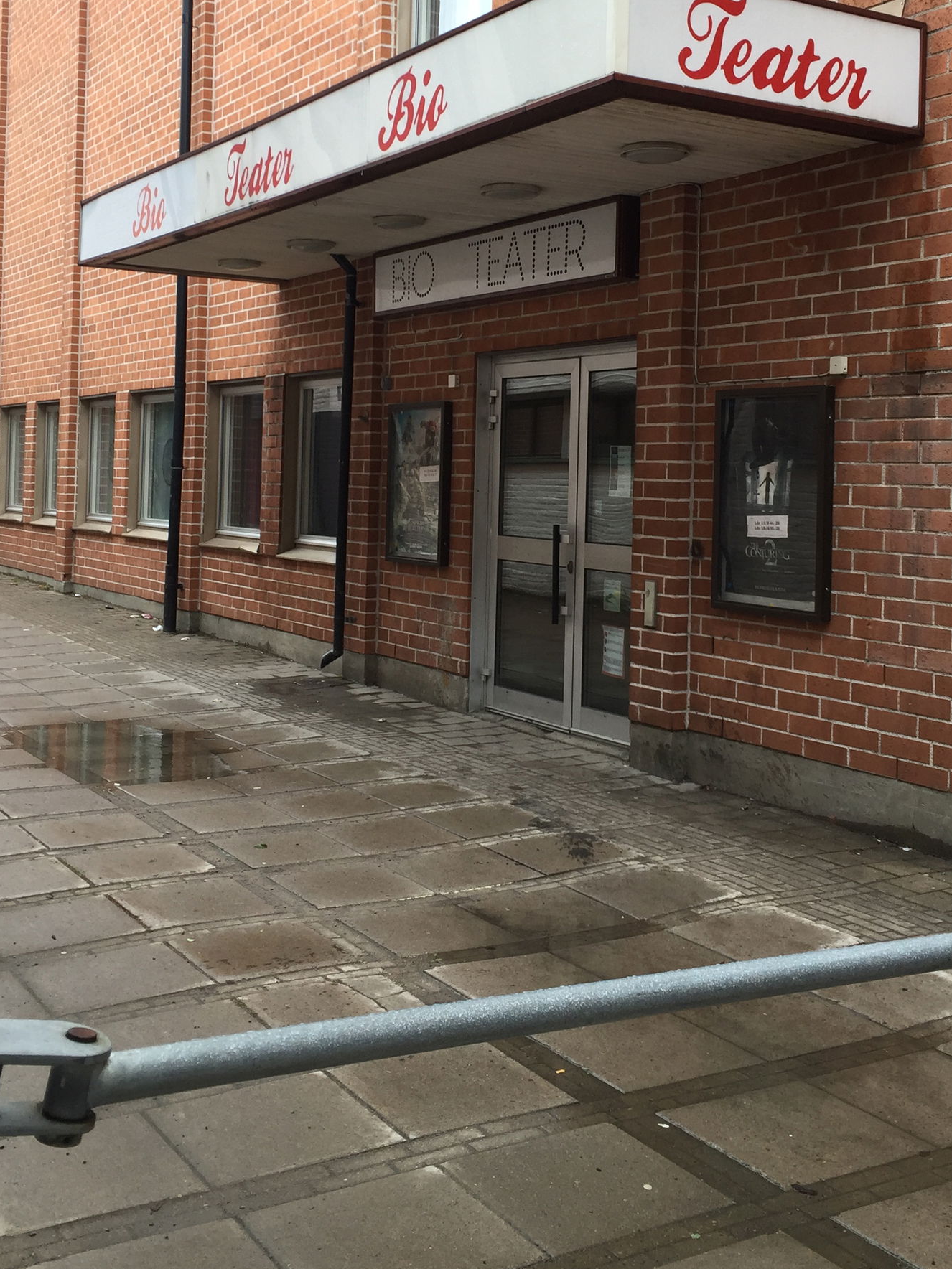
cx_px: 491
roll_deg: -1.0
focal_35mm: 42
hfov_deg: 34.3
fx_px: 1540
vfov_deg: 44.3
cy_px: 441
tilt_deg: +2.3
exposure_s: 1/250
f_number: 2.2
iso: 32
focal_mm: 4.15
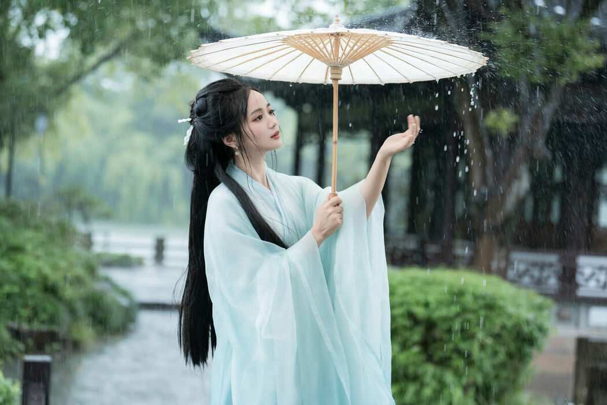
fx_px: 1534
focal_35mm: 91
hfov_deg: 22.4
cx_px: 304
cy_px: 202
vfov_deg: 15.0
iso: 640
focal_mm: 91
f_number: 3.2
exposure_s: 1/200
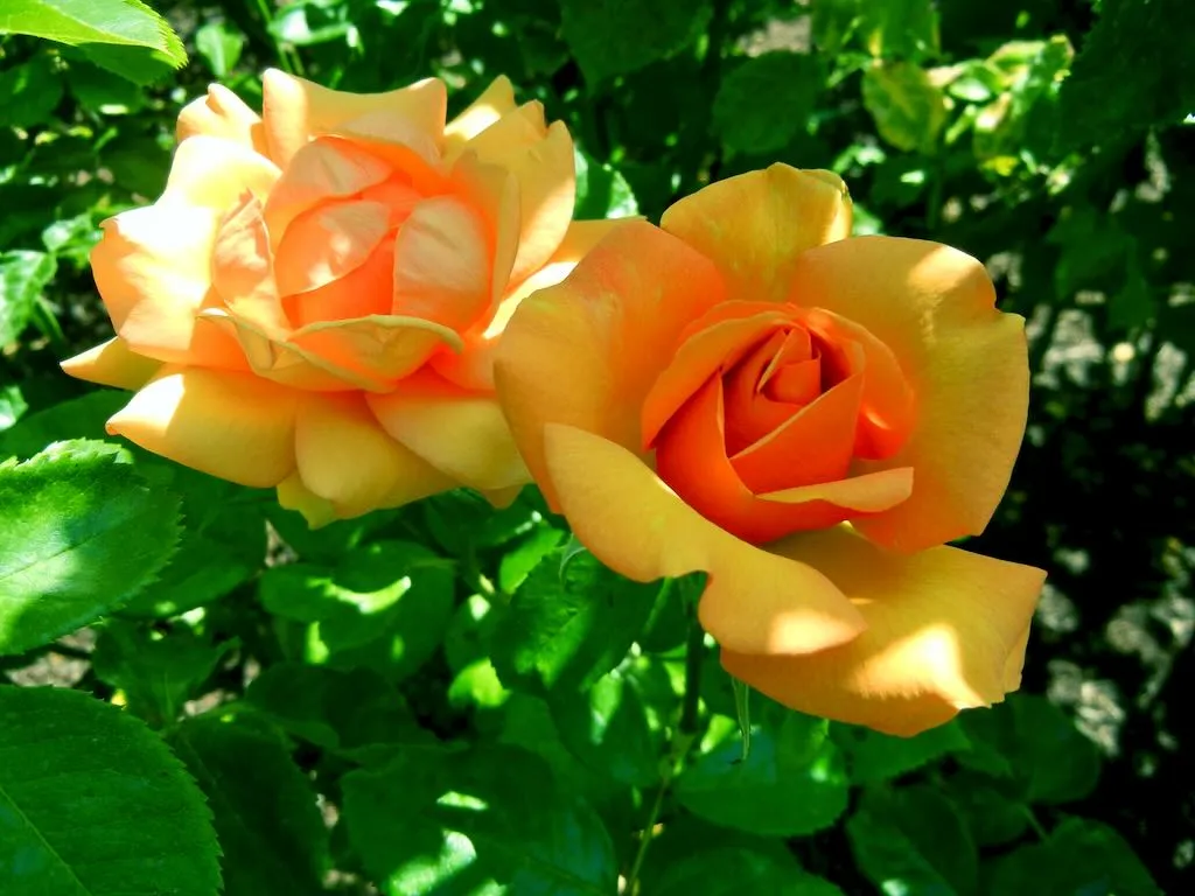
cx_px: 598
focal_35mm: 30
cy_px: 448
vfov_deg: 46.8
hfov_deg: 60.0
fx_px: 1036
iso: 160
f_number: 3.5
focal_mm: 5.4
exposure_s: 1/500
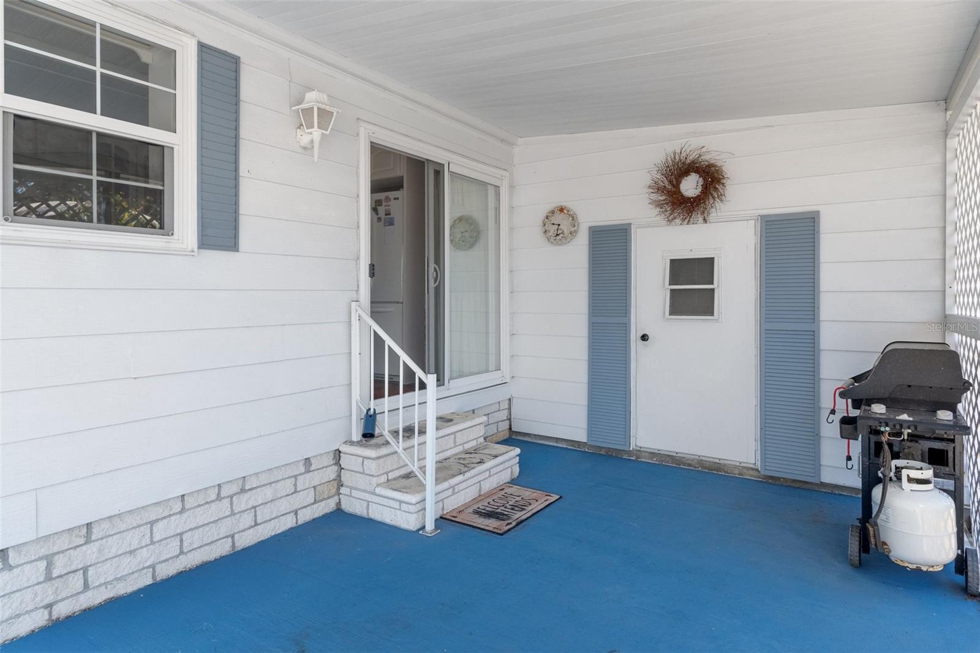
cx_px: 490
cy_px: 326
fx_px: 531
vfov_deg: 63.2
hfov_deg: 85.4
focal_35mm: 20
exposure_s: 1/125
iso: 640
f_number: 8
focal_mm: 13
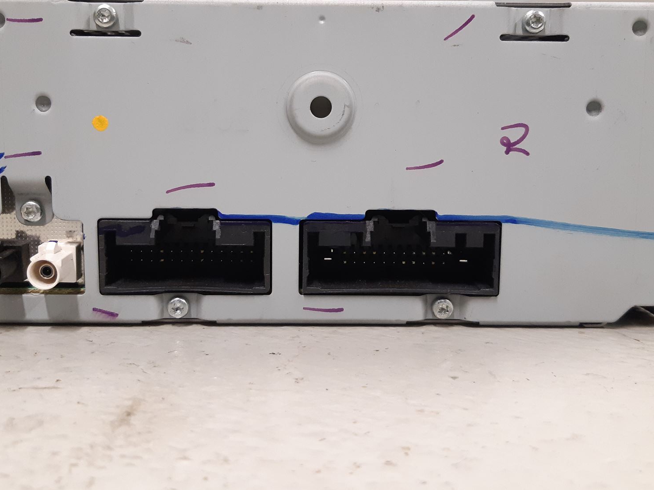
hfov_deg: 51.3
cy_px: 190
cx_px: 310
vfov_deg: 39.4
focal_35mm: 36
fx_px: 680
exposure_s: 1/50
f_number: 1.7
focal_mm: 3.93
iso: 250
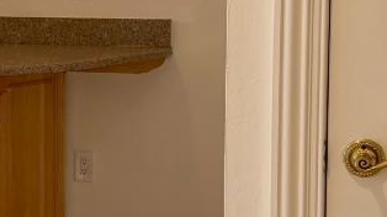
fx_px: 1282
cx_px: -49
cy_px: 67
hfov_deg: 16.6
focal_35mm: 125
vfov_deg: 9.7
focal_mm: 6.76
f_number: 1.78
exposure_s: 1/120
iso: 160
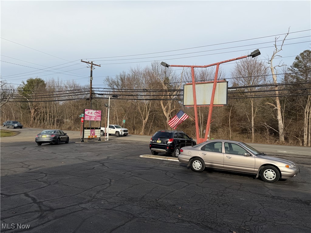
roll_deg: -2.0
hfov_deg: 71.6
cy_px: 116
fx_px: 216
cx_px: 156
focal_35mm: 24
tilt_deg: +2.5
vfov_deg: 56.8
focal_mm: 6.76
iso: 80
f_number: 1.78
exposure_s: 1/4673
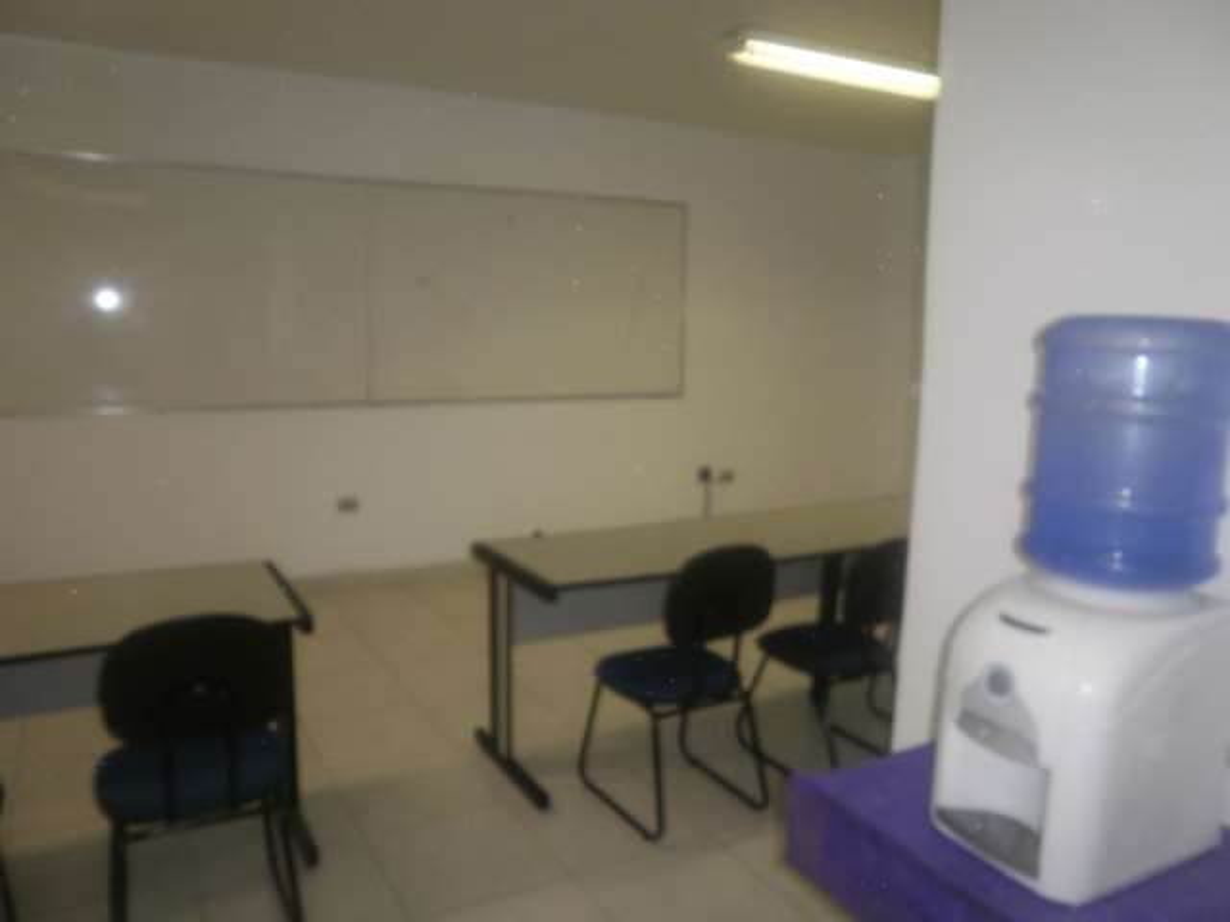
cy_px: 461
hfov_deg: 67.3
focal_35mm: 26
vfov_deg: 53.1
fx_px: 924
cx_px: 615
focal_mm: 4.65
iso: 125
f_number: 2.6
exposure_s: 1/25
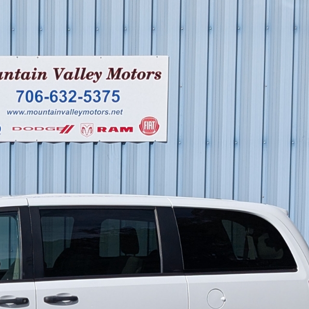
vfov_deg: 14.9
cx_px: -24
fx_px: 1172
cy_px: 282
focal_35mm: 116
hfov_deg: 14.7
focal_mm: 6.9
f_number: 1.68
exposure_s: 1/2331
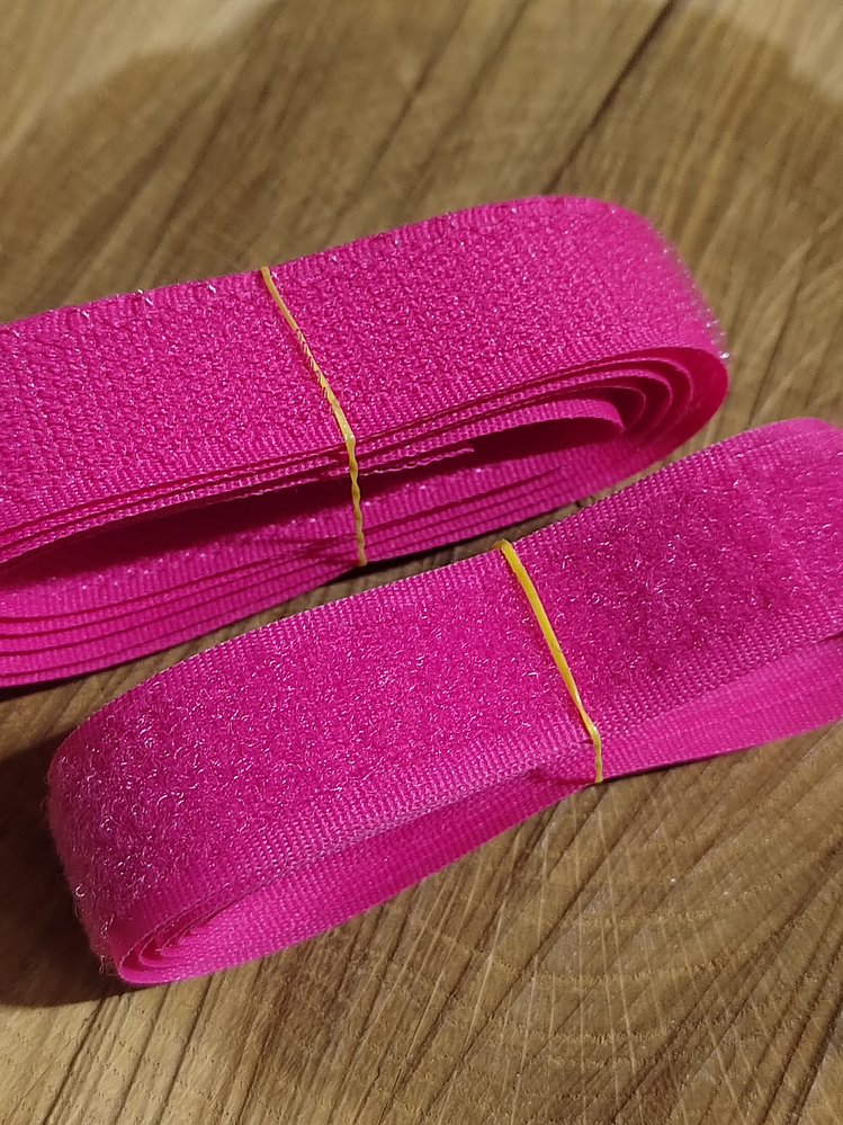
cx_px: 422
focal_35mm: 46
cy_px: 562
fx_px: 1494
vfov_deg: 41.2
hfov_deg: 31.5
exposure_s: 1/50
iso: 1550
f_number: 1.9
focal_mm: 5.52
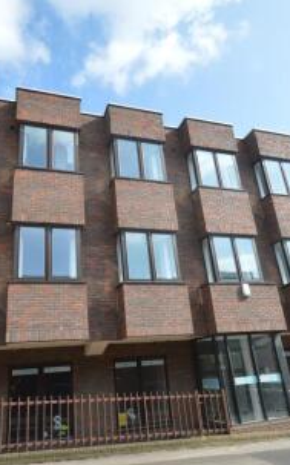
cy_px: 242
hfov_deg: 50.9
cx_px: 126
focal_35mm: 24
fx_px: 304
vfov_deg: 74.8
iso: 100
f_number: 6.3
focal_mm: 10
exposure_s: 1/160
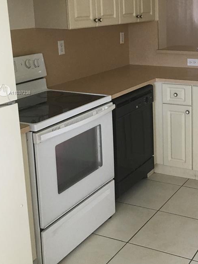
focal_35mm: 53
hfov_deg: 26.6
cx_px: 176
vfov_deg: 35.9
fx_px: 405
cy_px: 93
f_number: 2.2
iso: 50
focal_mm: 4.15
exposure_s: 1/15
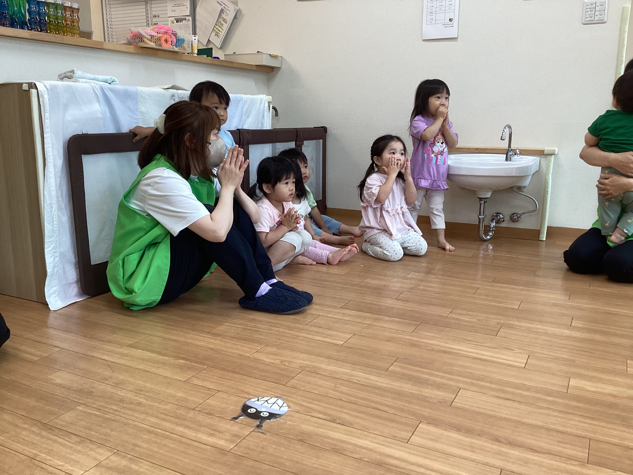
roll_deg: +0.3
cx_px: 316
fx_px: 567
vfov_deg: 45.4
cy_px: 238
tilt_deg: -10.2
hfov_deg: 58.4
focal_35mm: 31
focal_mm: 3.3
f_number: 2.4
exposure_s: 1/50
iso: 50
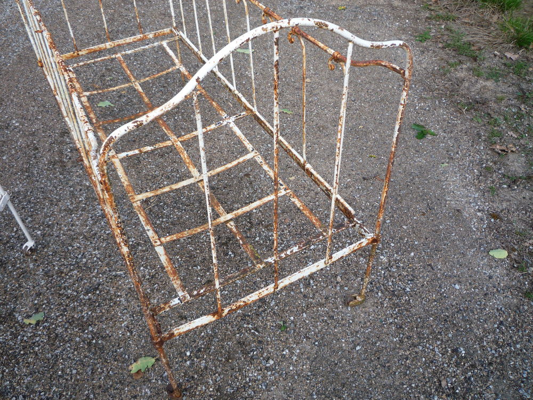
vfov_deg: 46.8
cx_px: 266
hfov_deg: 60.0
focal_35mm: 30
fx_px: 462
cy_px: 200
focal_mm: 5.2
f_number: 3.3
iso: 100
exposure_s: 1/80
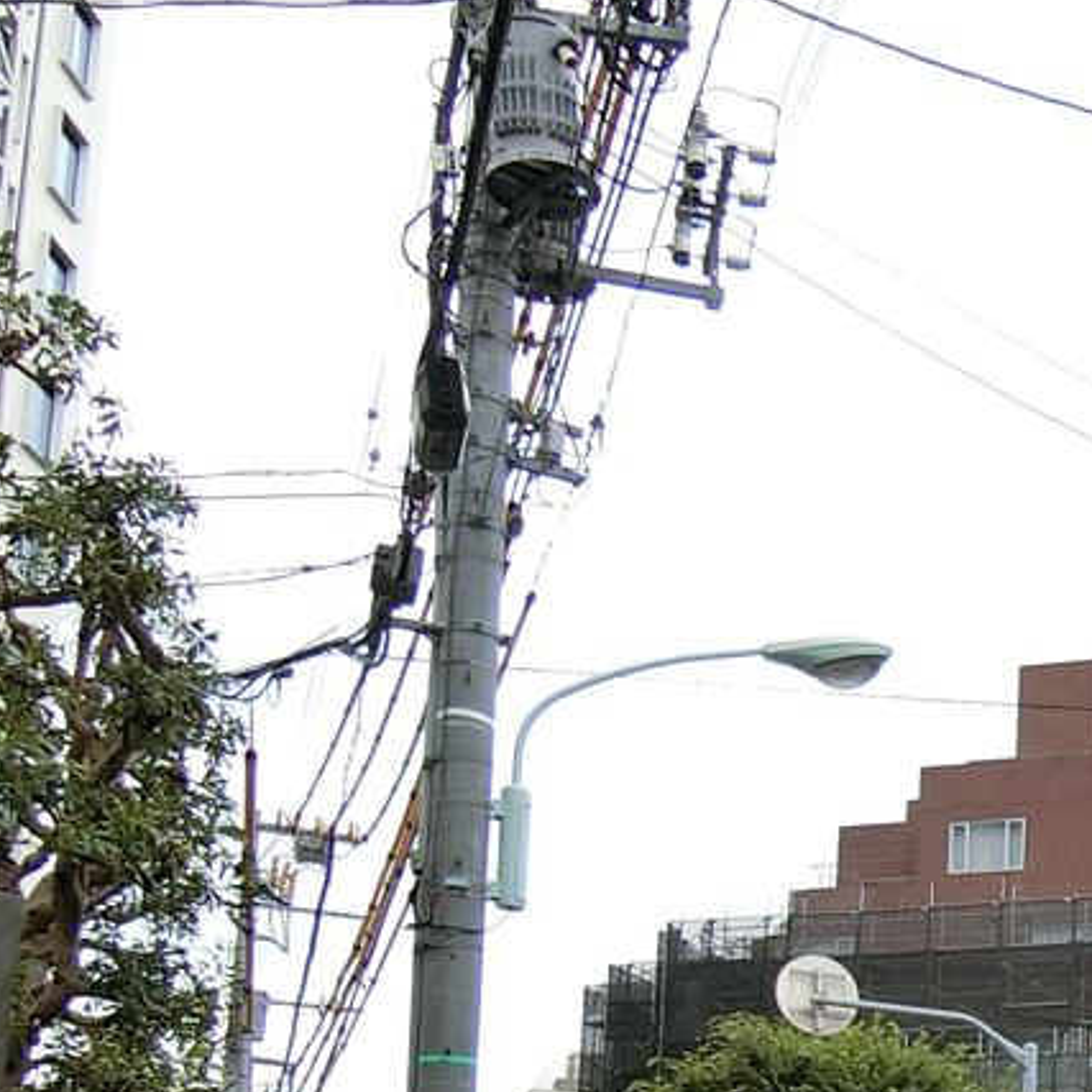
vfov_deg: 24.9
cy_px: 1271
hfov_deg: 24.8
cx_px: 1289
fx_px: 2248
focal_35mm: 63
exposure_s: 1/1000
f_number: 2.7
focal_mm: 4.06
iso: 125
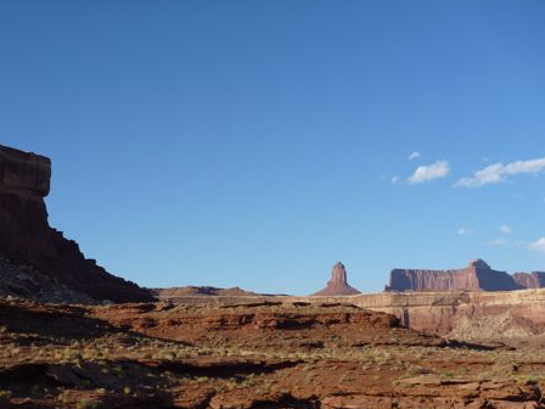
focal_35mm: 40
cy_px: 279
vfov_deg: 35.5
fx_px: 630
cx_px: 207
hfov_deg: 46.4
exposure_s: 1/640
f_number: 3.3
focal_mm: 4.9
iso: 80
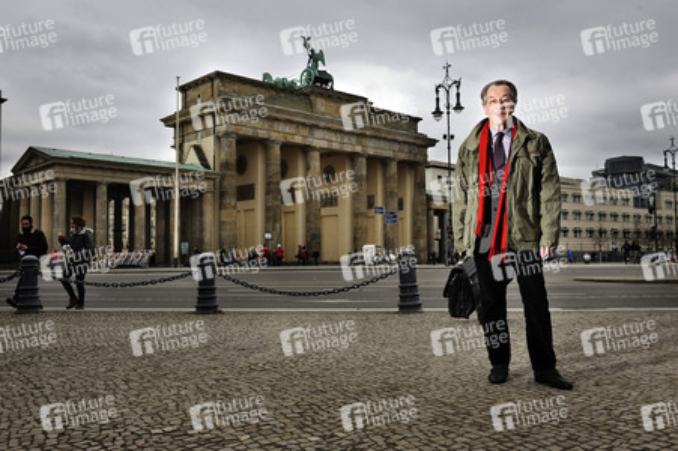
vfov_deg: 38.8
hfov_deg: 55.8
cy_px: 226
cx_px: 339
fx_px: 640
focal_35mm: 34
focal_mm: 34
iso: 250
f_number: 7.1
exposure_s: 1/250
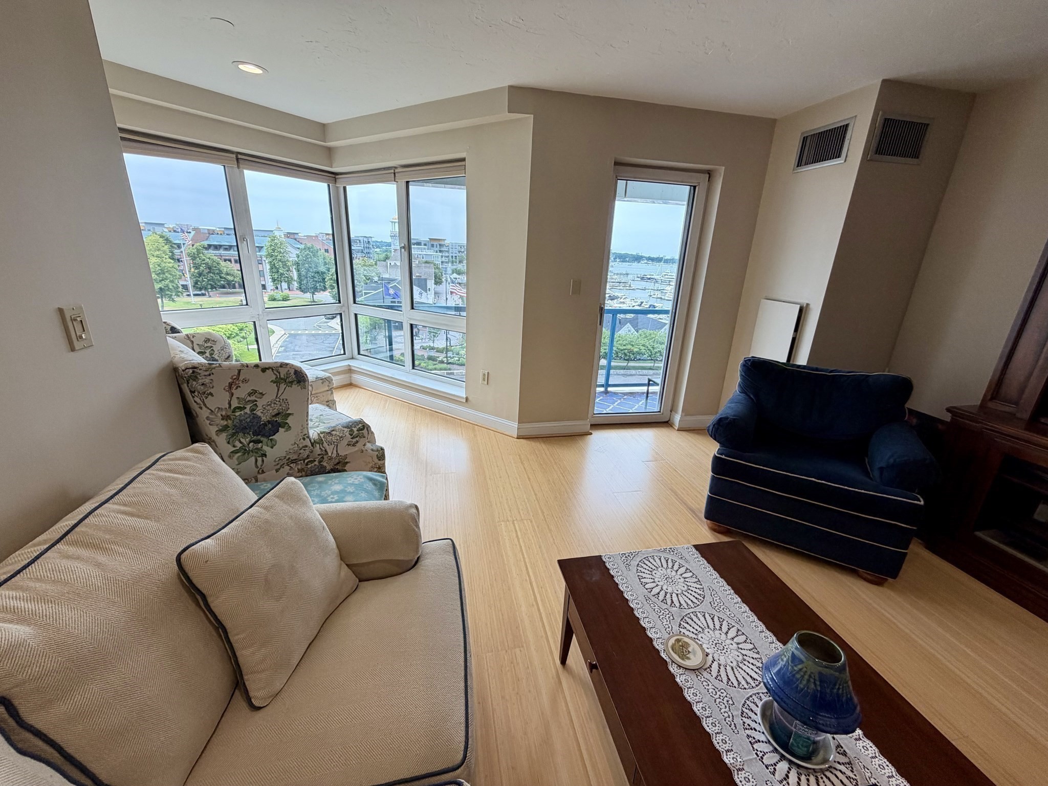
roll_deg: -2.4
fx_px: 424
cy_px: 393
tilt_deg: -17.4
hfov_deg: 102.1
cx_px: 524
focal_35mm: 14
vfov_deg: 85.7
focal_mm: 2.22
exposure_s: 1/120
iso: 100
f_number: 2.2
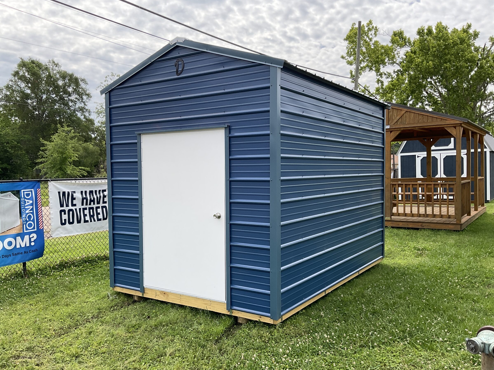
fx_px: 442
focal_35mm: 31
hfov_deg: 58.3
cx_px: 241
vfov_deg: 45.4
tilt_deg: -4.4
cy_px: 196
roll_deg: +0.9
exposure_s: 1/1195
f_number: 1.8
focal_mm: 3
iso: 16
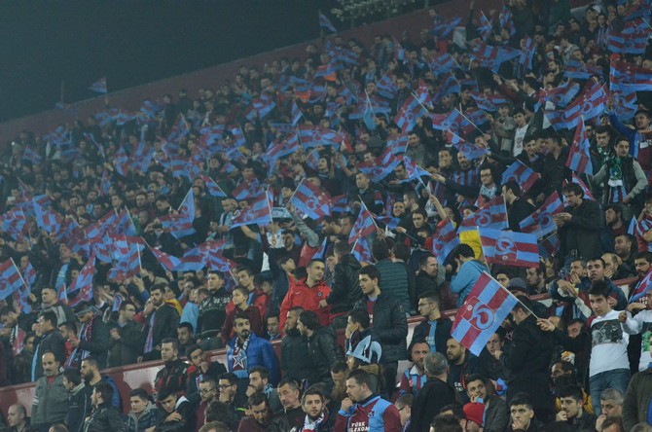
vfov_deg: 10.7
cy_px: 216
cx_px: 326
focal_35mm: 128
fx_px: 2305
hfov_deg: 16.1
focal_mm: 85
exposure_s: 1/1600
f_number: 2.8
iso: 5000
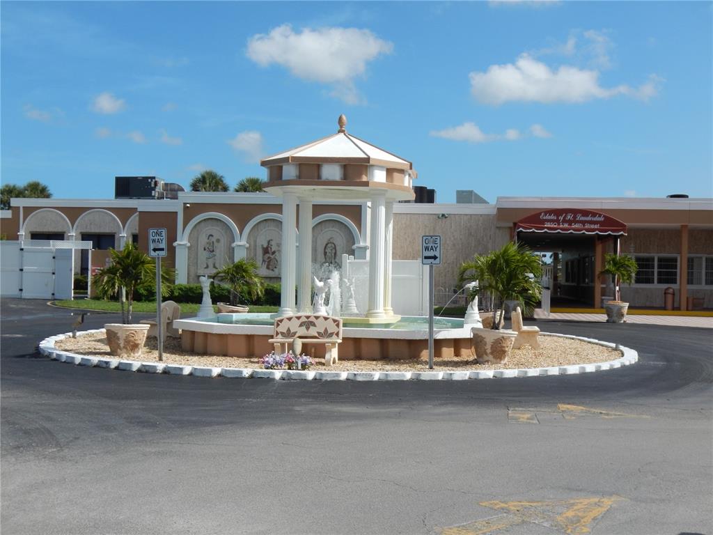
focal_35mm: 43
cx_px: 356
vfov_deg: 33.6
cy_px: 268
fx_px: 886
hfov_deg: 43.9
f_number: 3.8
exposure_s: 1/1600
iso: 125
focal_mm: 7.7
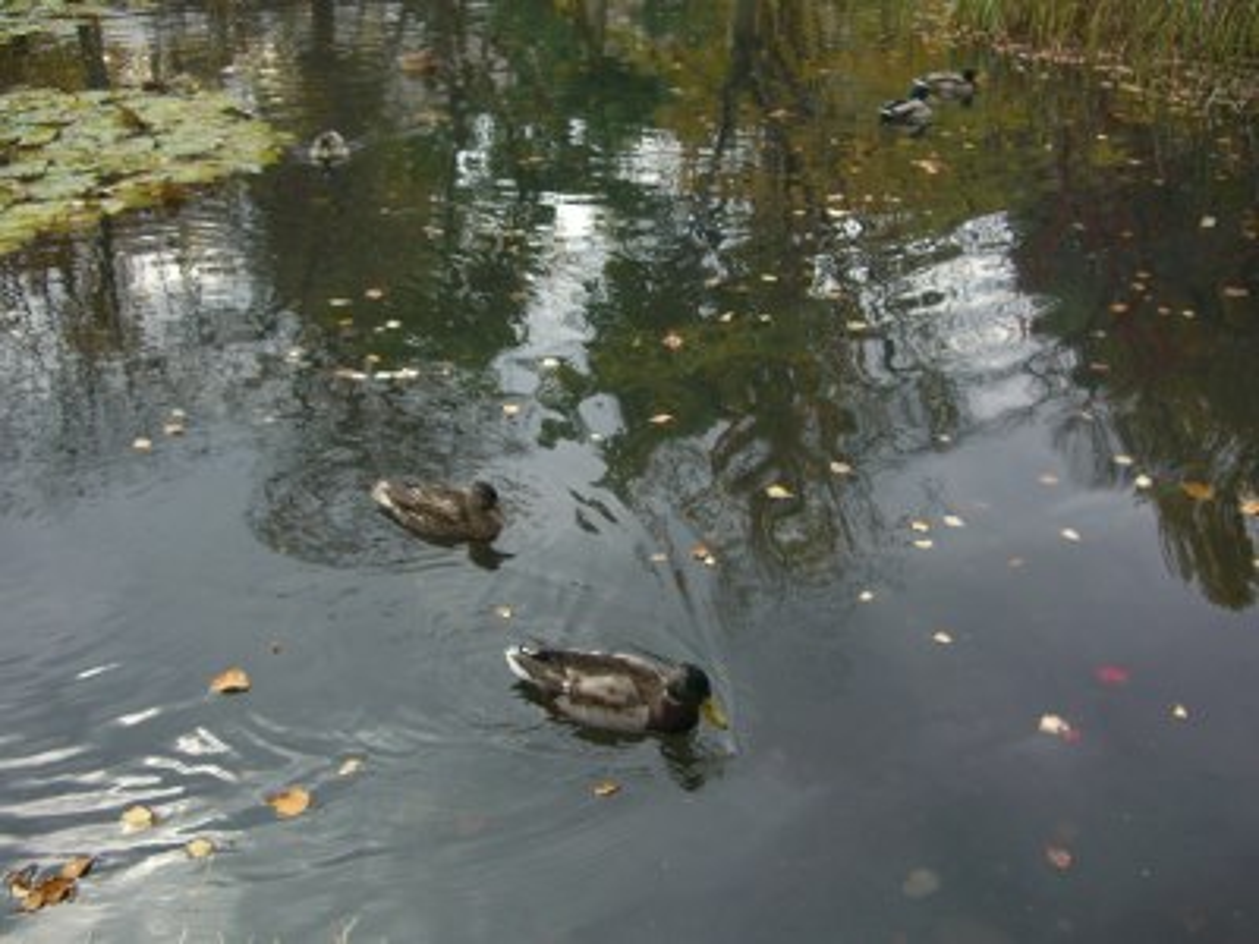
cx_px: 630
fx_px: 1382
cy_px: 472
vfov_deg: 37.7
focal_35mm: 38
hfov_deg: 49.0
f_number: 2.8
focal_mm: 7.9
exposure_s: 1/200
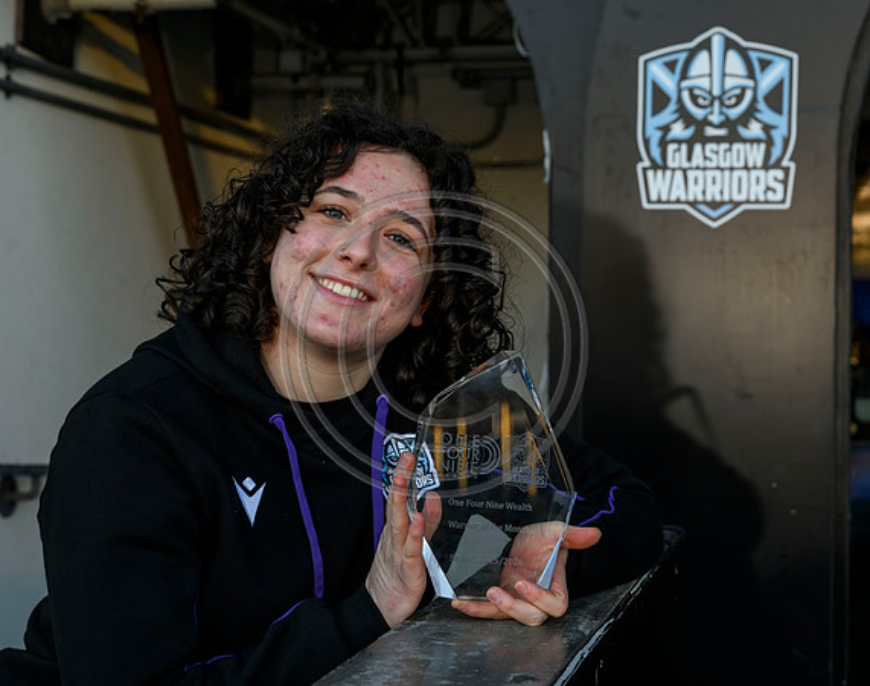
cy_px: 343
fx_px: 1770
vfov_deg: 21.9
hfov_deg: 27.6
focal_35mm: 69
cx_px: 427
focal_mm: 62
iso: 500
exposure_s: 1/160
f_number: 7.1
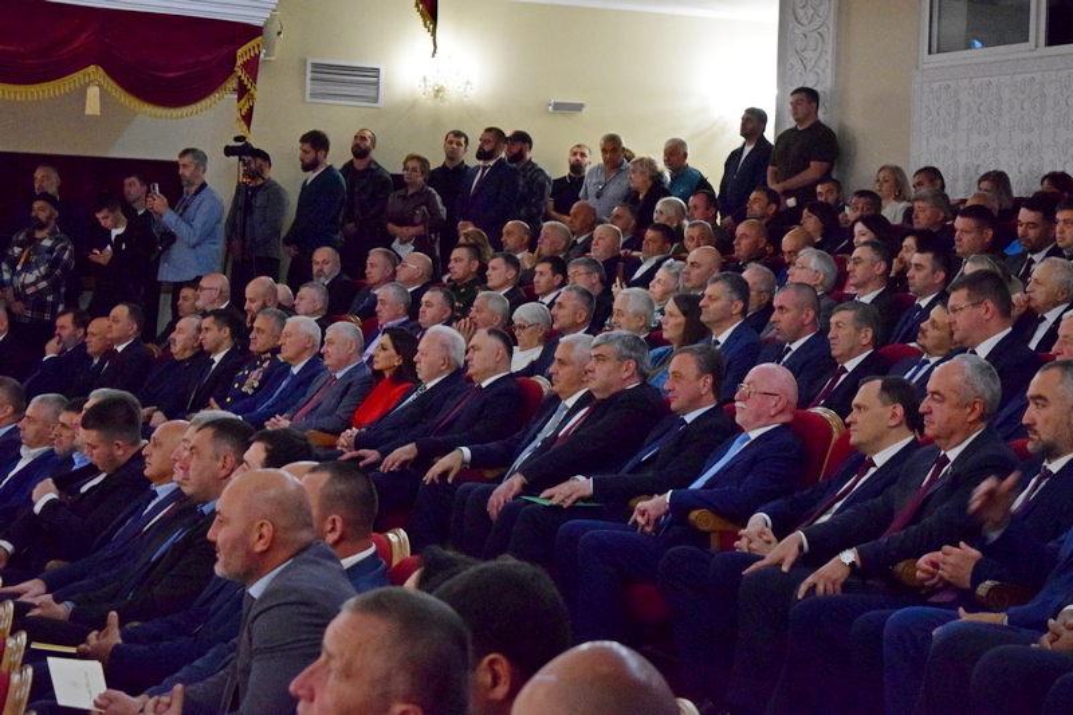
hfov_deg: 24.6
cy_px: 358
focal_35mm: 82
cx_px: 536
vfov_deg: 16.5
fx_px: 2458
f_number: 5.6
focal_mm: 55
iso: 6400
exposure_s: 1/40
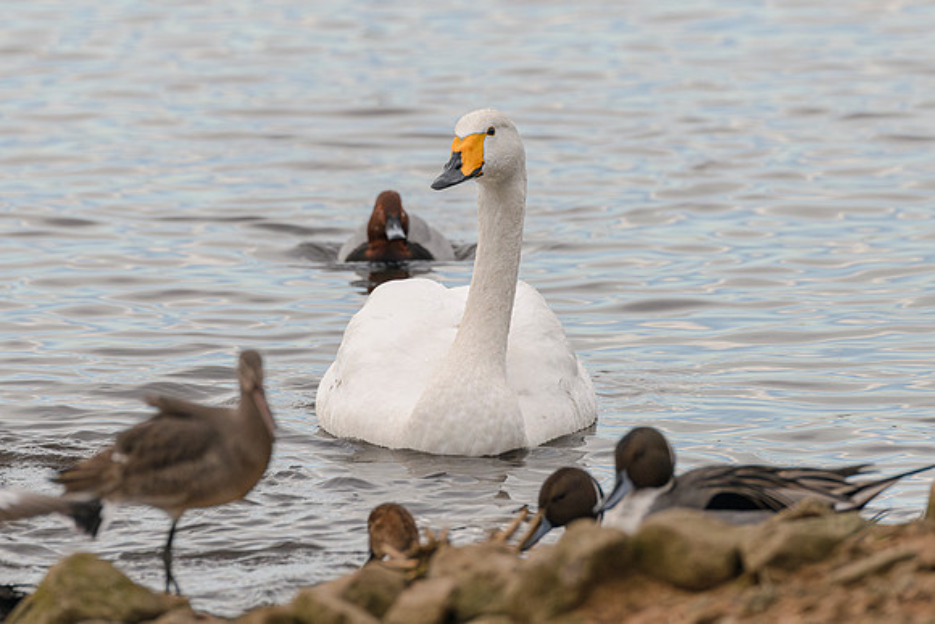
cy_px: 143
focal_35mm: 616
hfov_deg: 3.3
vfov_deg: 2.2
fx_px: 16004
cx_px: 468
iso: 1800
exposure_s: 1/1250
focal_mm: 400
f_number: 7.1
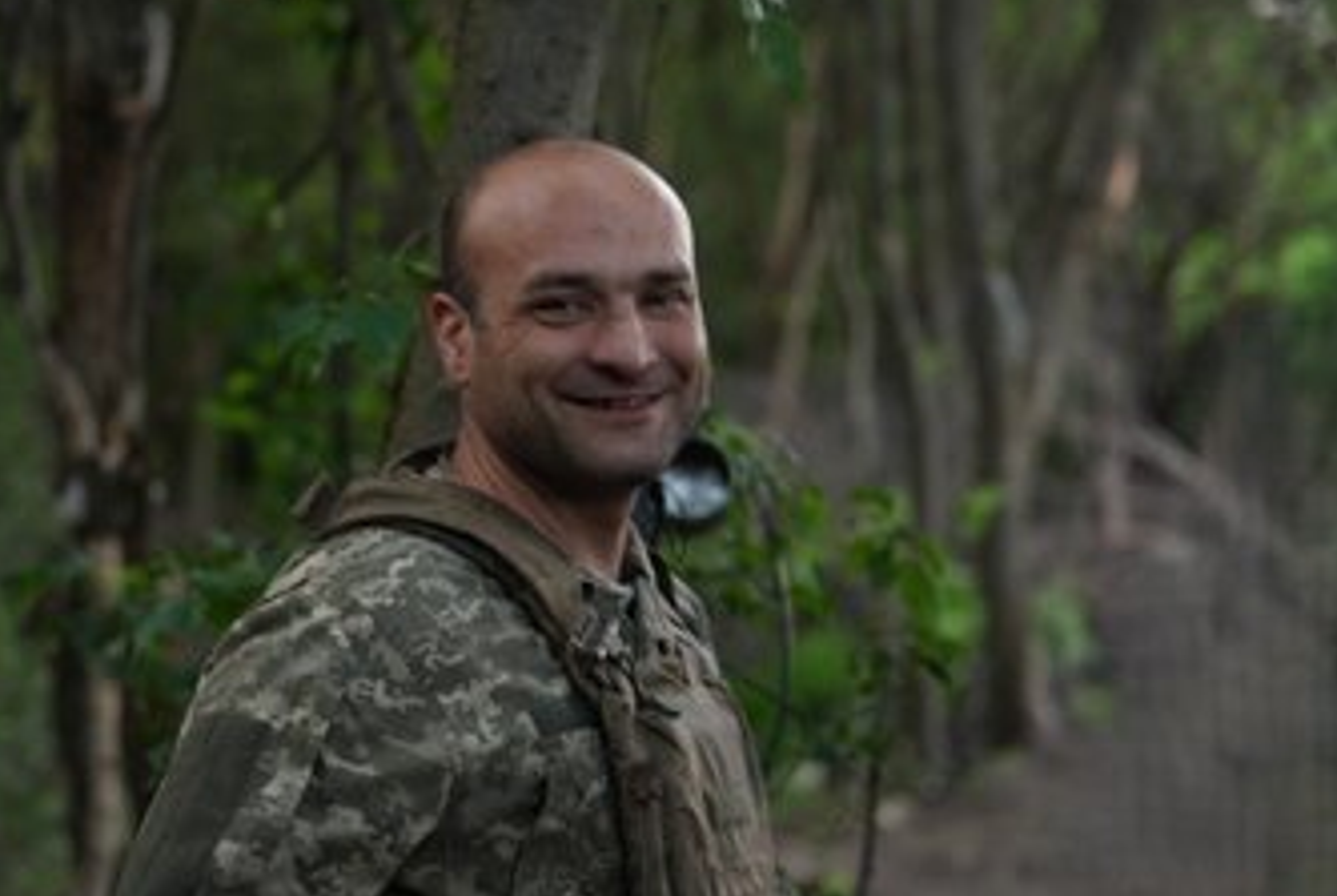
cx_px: 566
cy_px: 508
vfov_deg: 16.3
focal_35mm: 84
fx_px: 3124
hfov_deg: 24.1
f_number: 2.8
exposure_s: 1/80
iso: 2000
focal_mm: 70
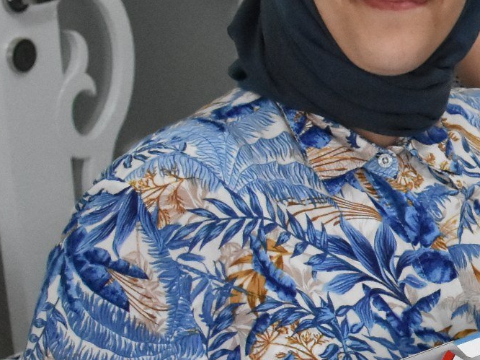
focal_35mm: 117
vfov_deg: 12.6
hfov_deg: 15.3
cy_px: 247
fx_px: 1622
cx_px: 755
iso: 3200
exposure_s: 1/500
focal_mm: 18
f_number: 4
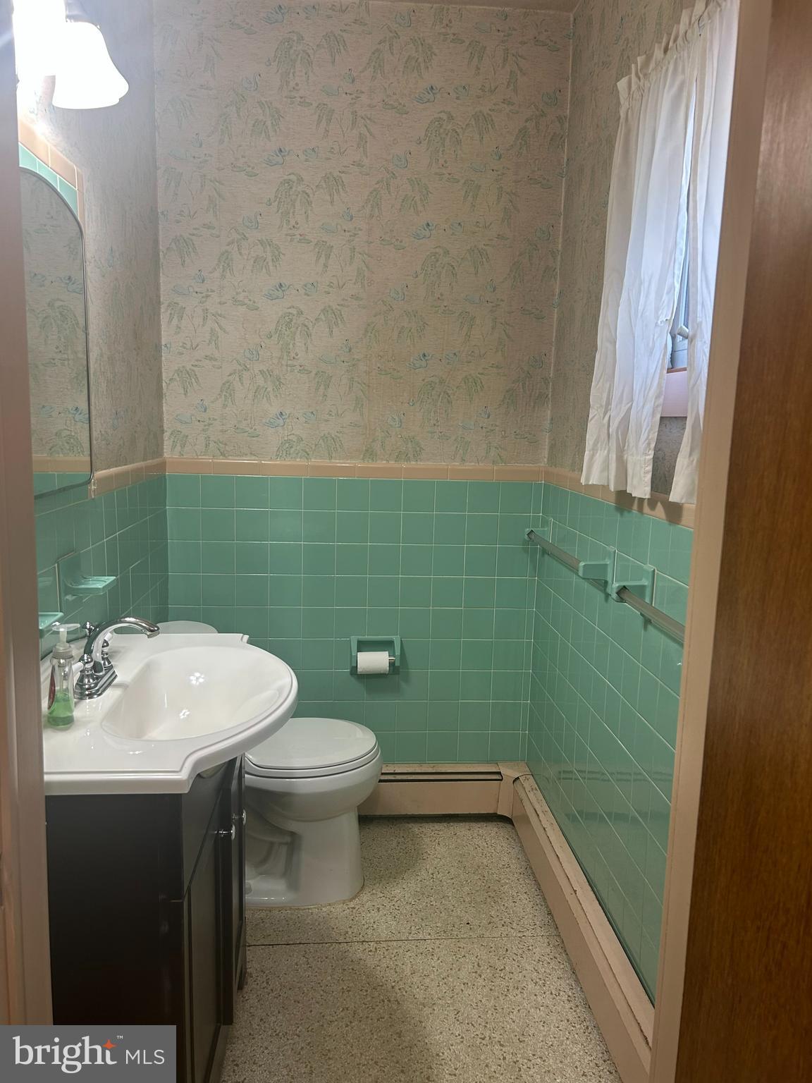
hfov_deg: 53.1
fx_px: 813
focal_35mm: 26
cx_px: 406
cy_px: 542
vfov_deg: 67.3
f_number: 1.5
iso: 100
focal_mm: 5.7
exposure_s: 1/60
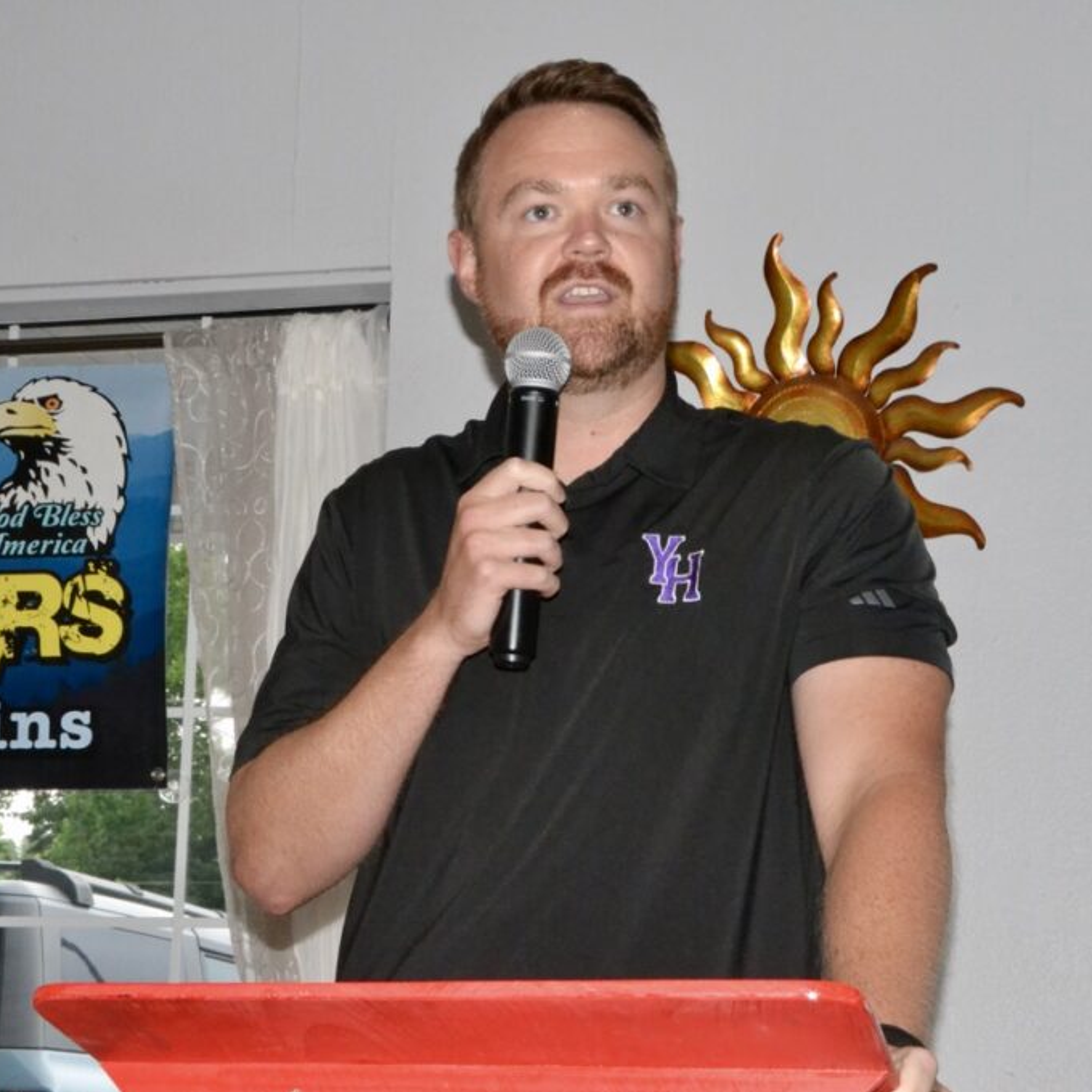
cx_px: 499
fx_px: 2605
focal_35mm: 73
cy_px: 547
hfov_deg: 23.7
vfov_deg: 23.7
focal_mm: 38
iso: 3200
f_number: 22
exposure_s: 1/60
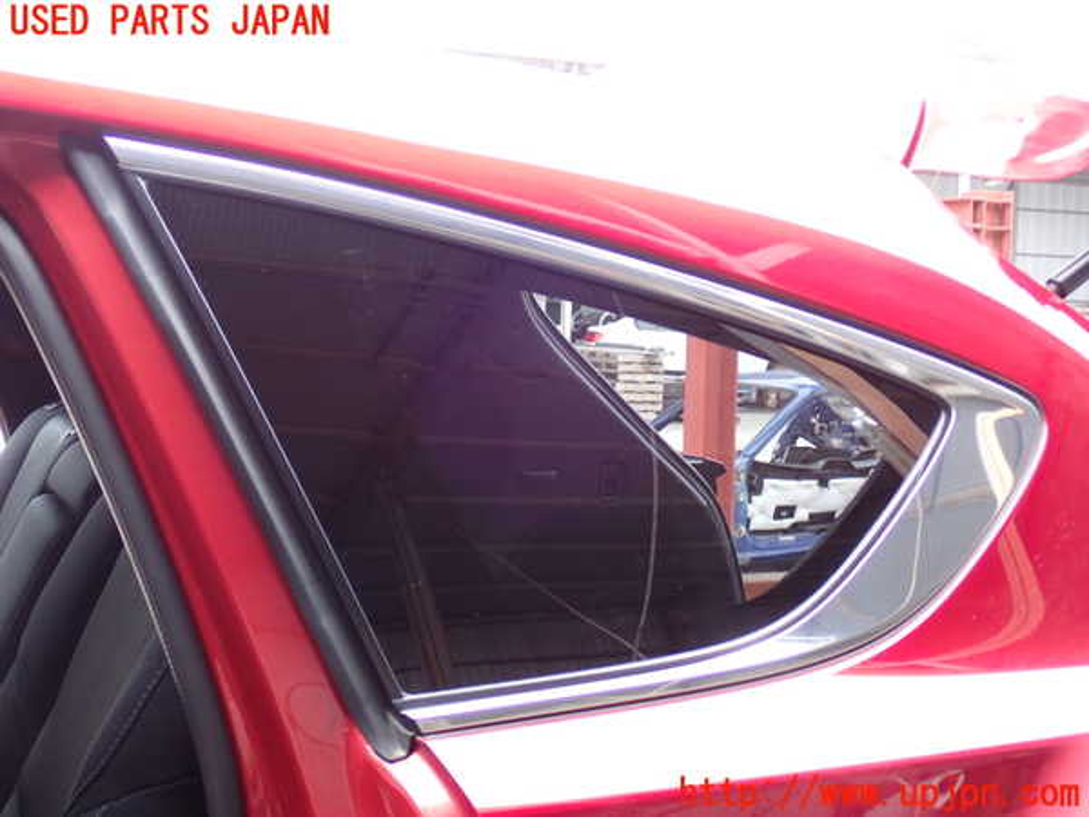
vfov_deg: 30.9
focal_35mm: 47
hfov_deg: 40.4
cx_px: 544
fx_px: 1479
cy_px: 408
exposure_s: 1/80
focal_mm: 8.4
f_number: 3.1
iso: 200
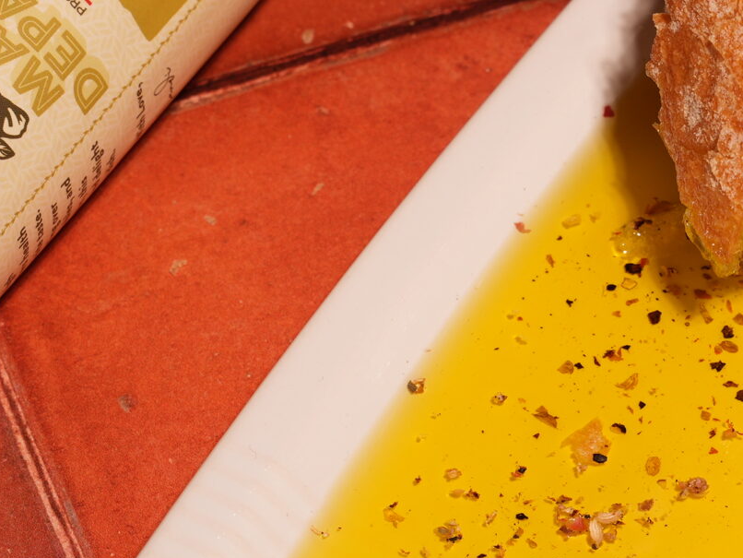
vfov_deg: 8.7
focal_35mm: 171
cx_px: 596
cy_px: 499
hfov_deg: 11.5
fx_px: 3671
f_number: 8
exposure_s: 1/125
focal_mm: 56
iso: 100
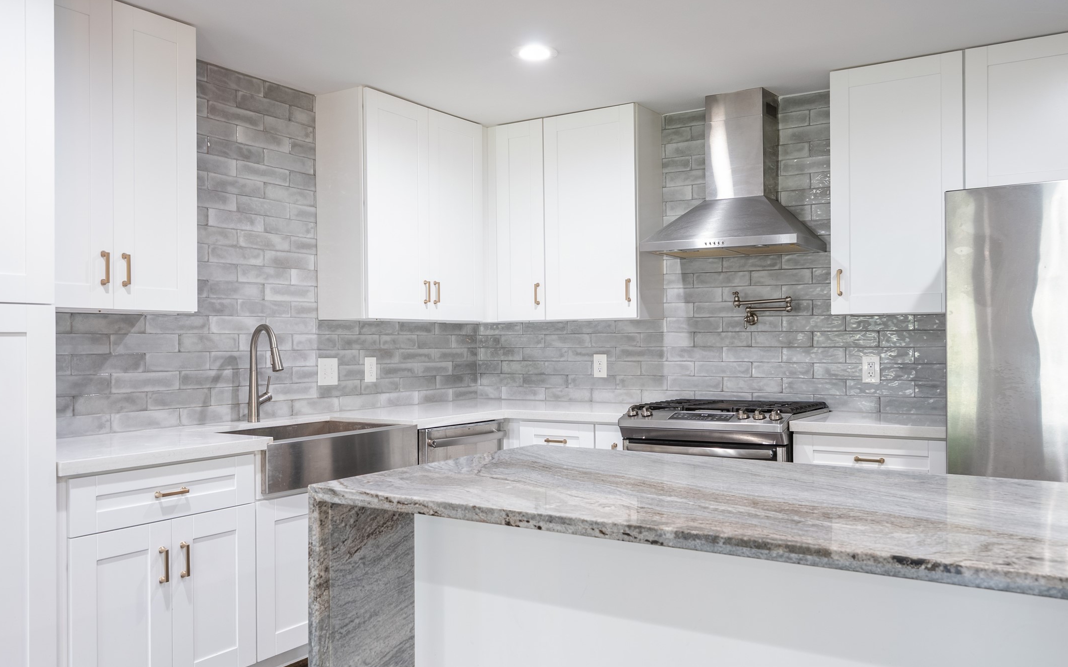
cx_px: 528
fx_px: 873
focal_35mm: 30
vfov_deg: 41.8
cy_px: 340
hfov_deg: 62.9
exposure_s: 1/8
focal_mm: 29
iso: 500
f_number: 8
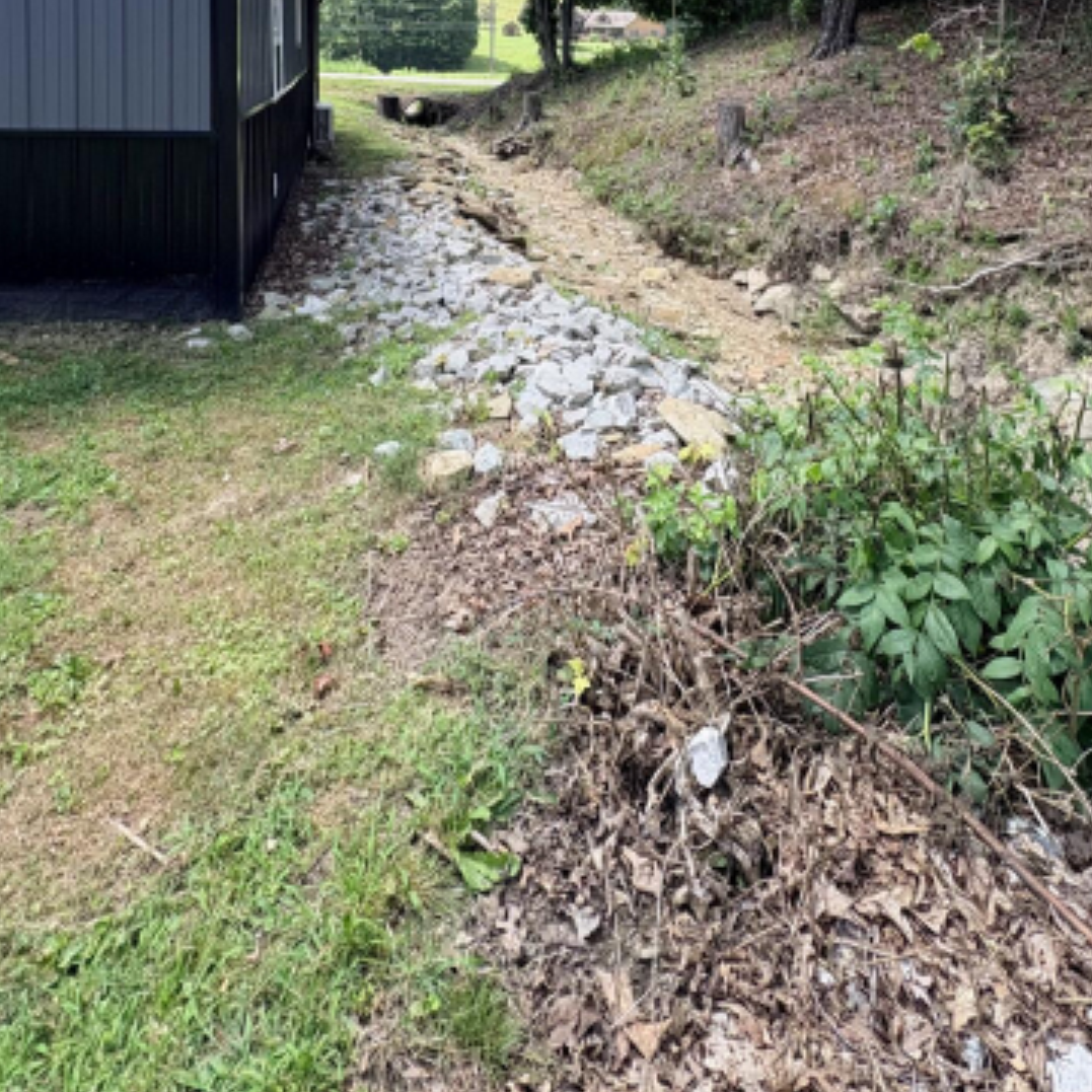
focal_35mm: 23
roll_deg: -2.1
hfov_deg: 67.3
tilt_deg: -3.4
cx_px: 544
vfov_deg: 57.9
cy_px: 114
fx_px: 821
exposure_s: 1/522
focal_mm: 2.22
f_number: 2.2
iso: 50
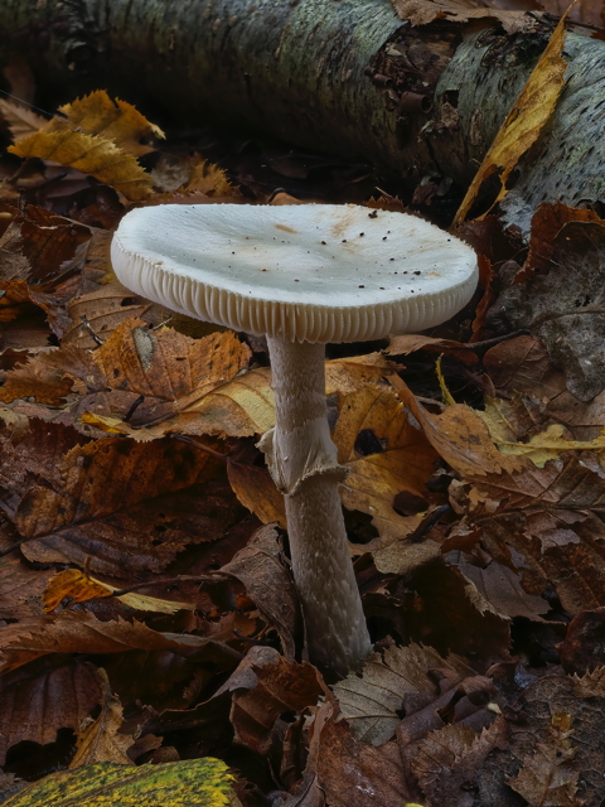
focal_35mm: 120
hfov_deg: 12.3
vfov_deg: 16.4
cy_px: 404
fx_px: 2796
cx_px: 302
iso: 200
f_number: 5.6
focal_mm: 60
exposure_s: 1/20
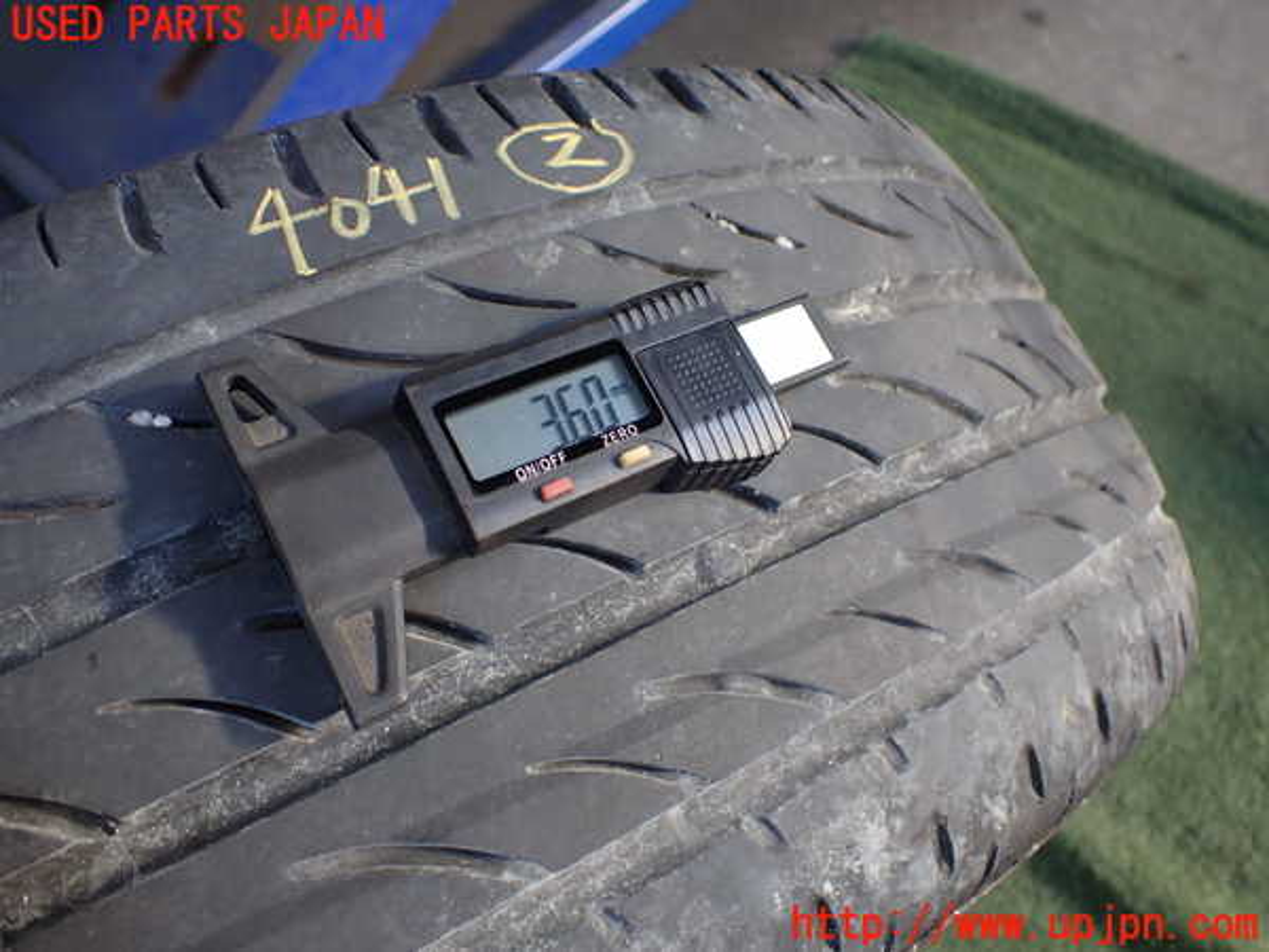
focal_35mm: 30
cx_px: 634
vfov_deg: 46.8
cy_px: 476
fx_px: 1100
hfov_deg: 60.0
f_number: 2.3
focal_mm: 5.4
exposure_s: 1/125
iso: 160
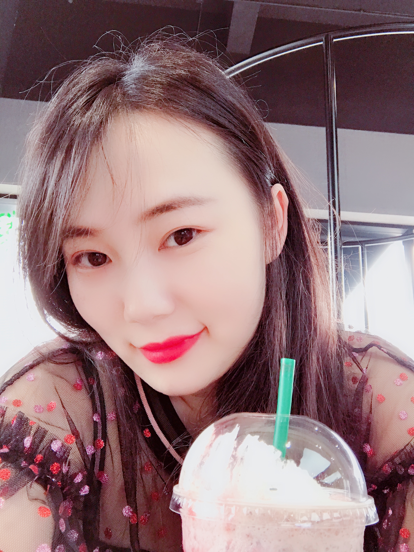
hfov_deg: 44.2
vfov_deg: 56.8
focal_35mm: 32
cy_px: 276
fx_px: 510
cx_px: 207
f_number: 2.2
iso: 50
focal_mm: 2.87
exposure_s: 1/33
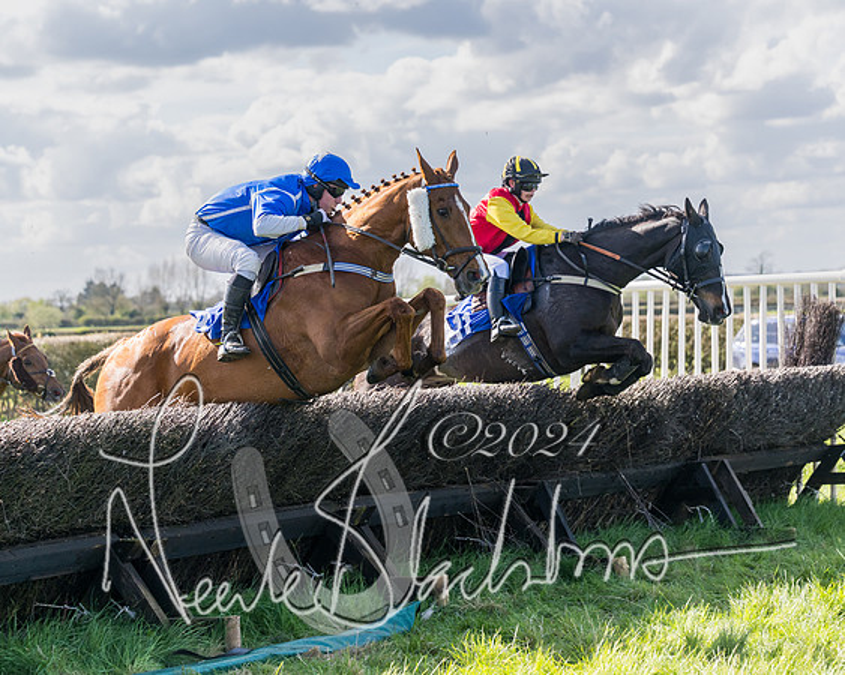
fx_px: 2482
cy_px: 307
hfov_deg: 19.3
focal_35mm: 99
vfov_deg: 15.5
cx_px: 422
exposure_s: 1/2000
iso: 400
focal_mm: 78
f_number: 4
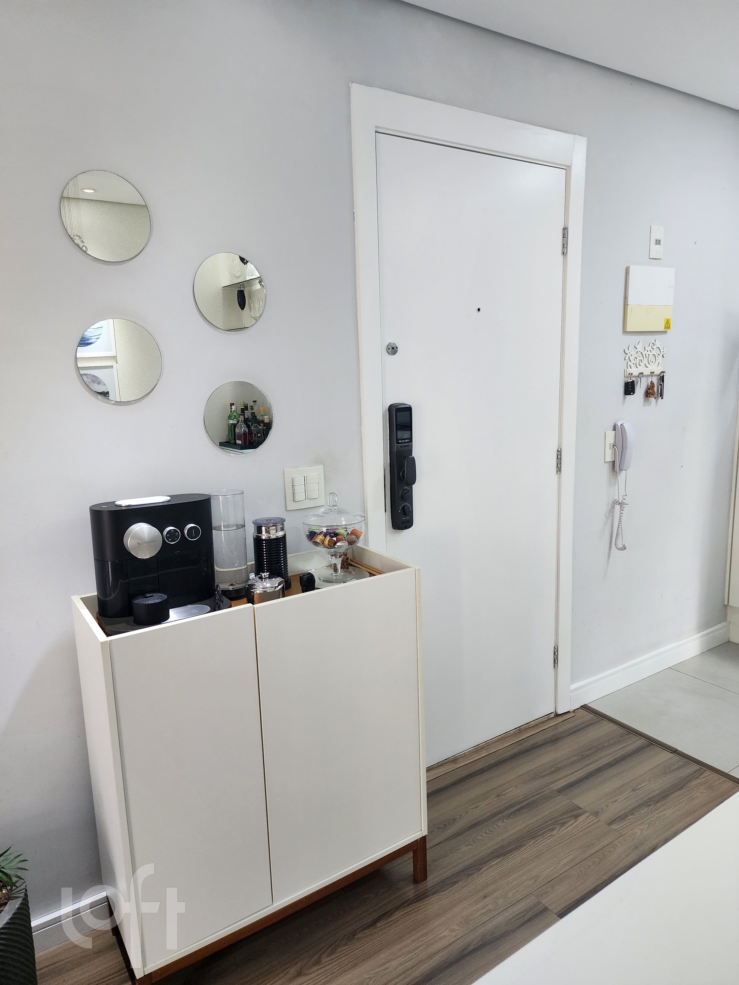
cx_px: 370
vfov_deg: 73.9
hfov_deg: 58.9
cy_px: 492
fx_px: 655
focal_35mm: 23
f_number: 1.8
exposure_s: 1/120
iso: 400
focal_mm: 6.4
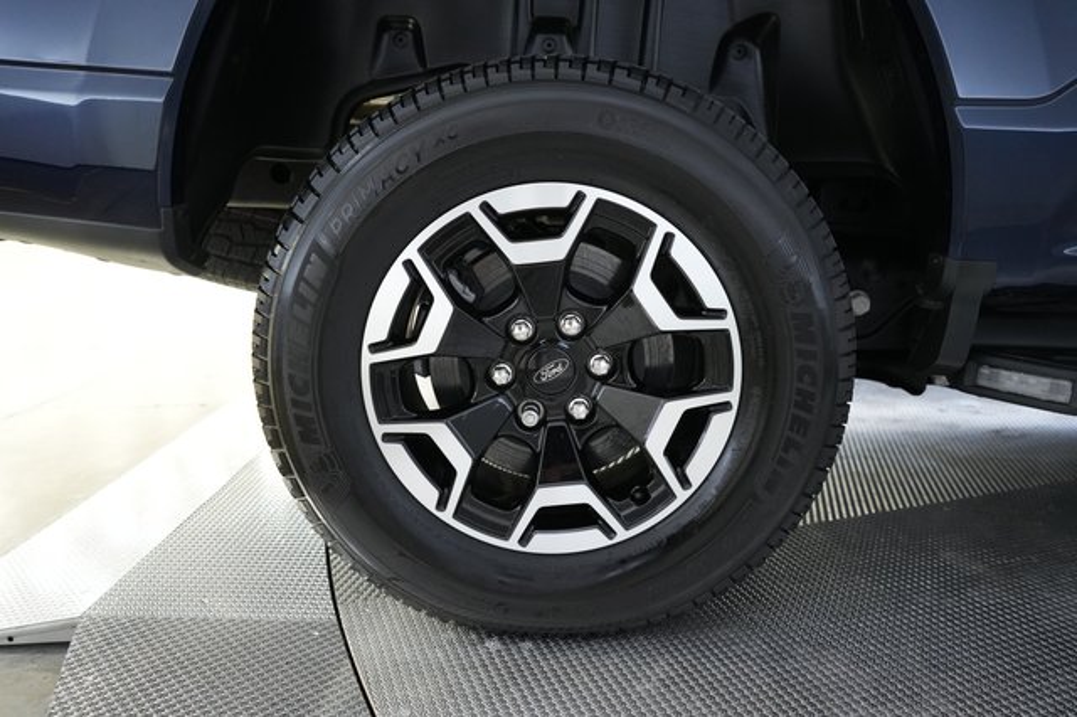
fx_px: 777
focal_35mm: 26
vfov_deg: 49.5
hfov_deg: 69.4
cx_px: 538
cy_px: 358
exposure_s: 1/320
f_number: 2.8
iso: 4000
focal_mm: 26
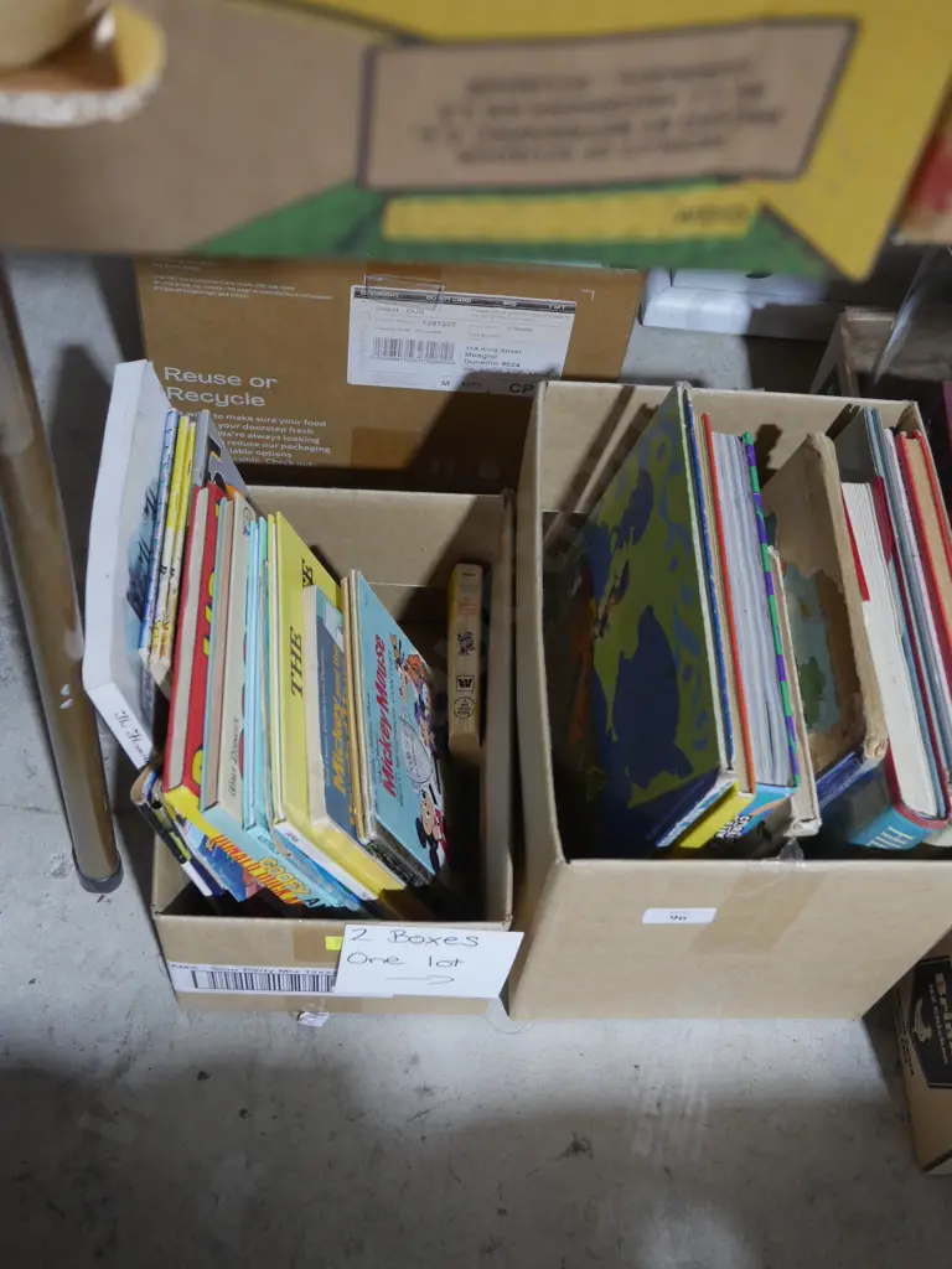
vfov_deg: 44.8
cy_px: 634
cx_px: 476
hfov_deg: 34.3
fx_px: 1540
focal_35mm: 42
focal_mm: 21
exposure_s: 1/60
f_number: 4.6
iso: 1250
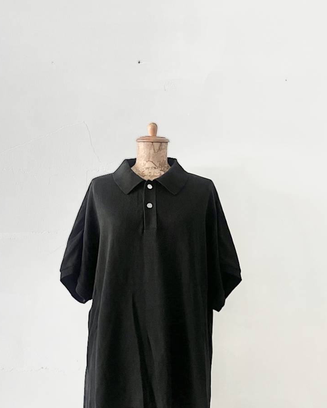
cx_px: 147
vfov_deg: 50.3
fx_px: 435
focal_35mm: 36
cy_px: 214
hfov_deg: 41.1
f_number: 1.6
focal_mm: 5.1
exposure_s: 1/60
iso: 400
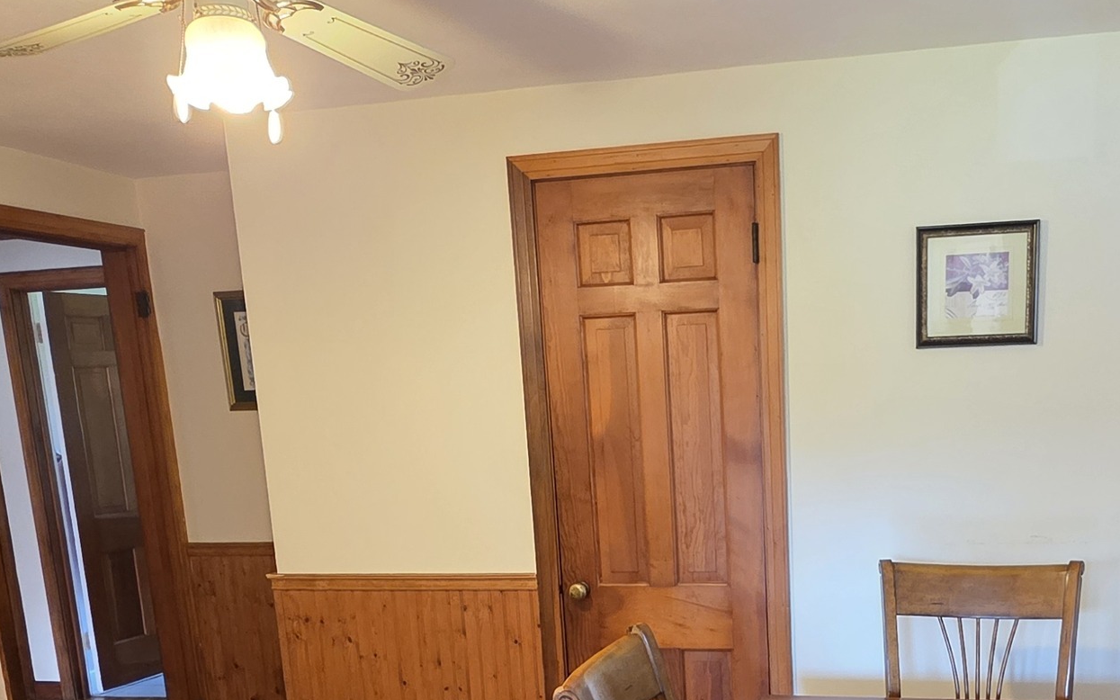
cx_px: 732
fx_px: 1038
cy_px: 602
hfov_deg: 55.7
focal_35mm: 34
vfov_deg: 35.5
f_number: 1.9
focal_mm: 2.2
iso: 500
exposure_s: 1/60
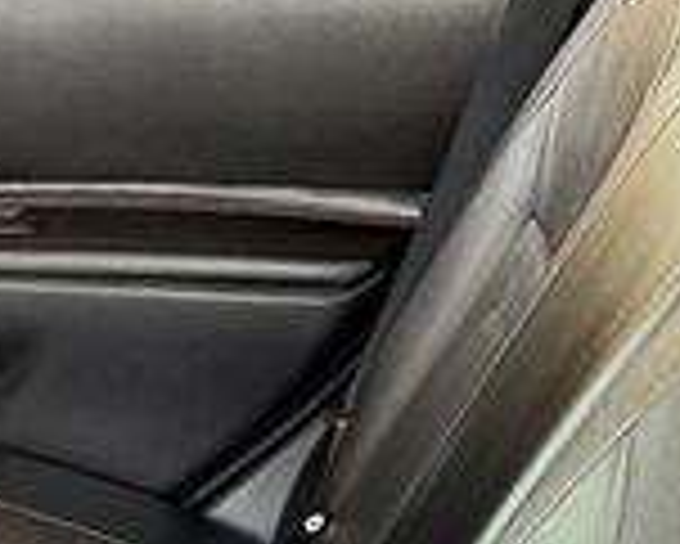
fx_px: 1994
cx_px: -288
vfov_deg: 14.9
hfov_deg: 17.7
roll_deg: -1.6
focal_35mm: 99
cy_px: 692
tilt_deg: -28.2
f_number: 1.78
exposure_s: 1/60
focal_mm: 6.76
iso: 200
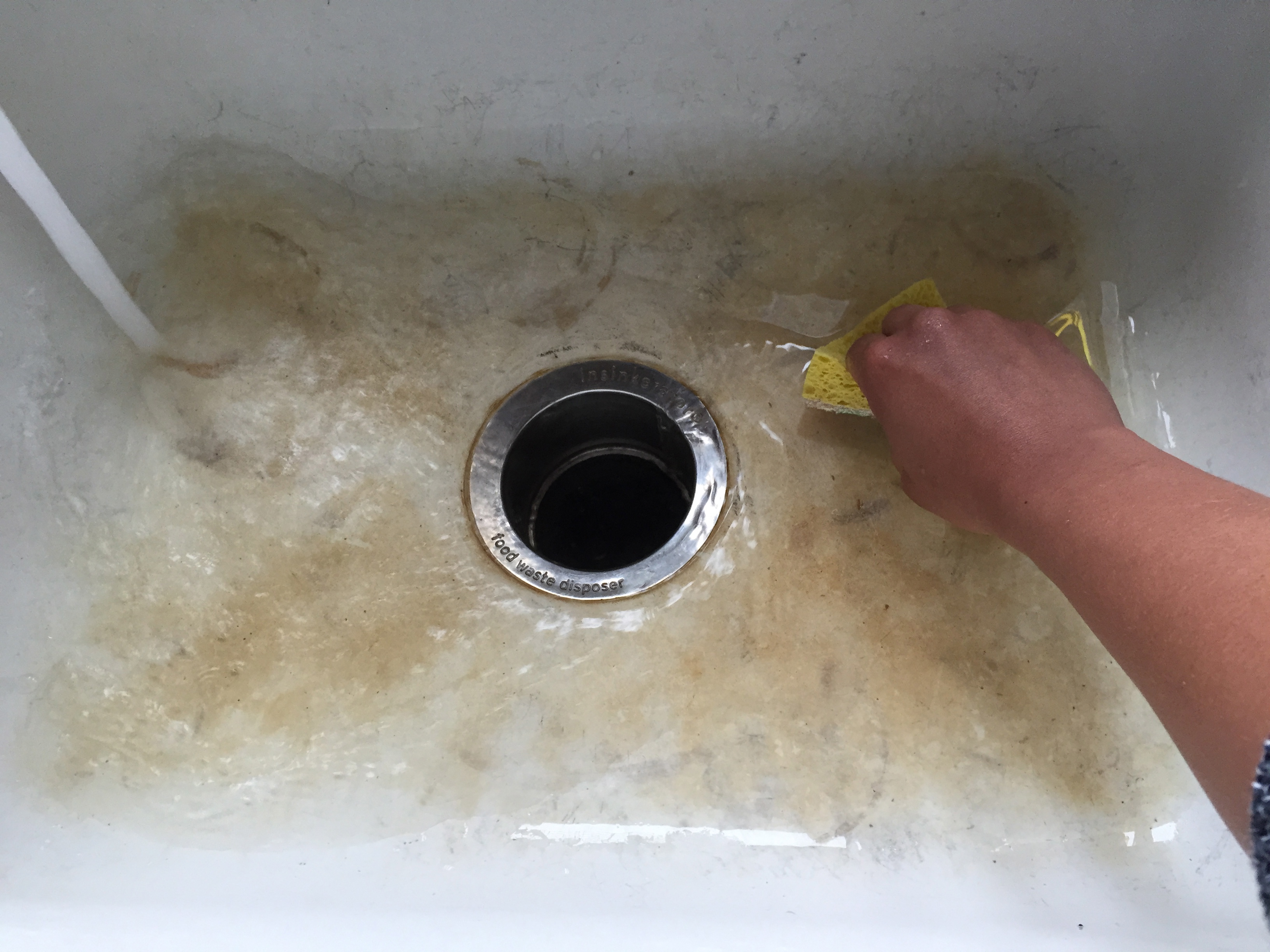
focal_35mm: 29
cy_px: 476
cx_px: 635
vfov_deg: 48.2
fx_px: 1064
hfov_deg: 61.7
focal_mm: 4.15
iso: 50
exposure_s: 1/30
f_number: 2.2
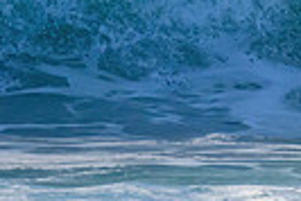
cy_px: -195
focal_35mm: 4050
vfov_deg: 0.3
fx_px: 33899
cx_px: 563
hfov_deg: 0.5
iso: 1400
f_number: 11
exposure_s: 1/2000
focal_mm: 800
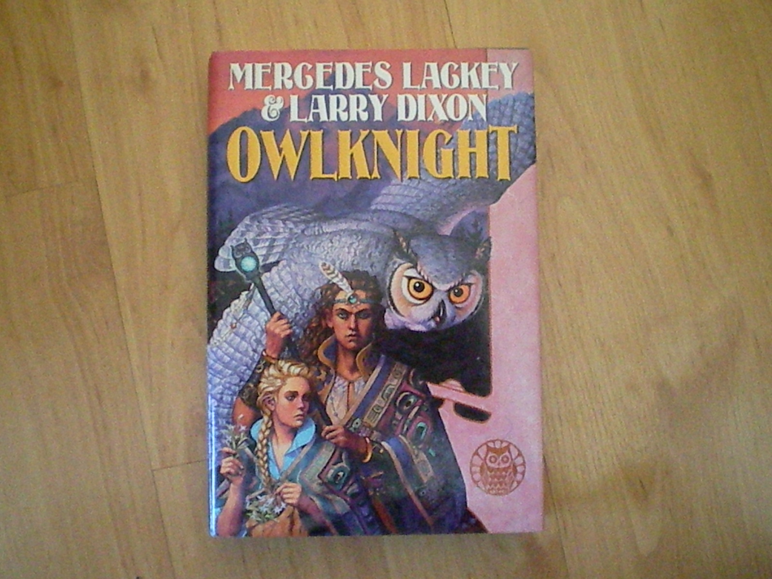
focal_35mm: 38
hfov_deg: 49.0
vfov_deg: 37.7
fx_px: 847
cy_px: 290
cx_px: 386
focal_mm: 6.3
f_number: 3.1
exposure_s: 1/77
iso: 1800
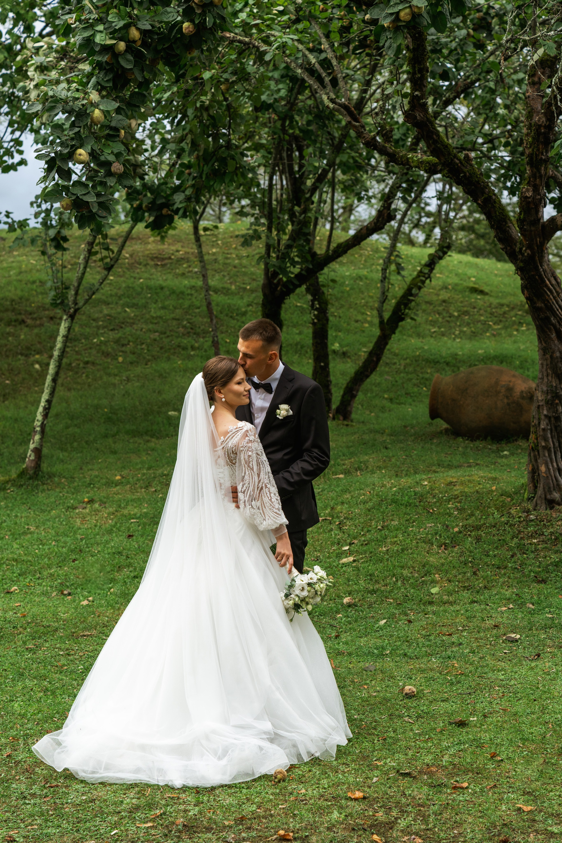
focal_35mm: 75
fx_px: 1756
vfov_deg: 27.0
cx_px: 281
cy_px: 422
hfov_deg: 18.2
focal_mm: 75
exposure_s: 1/200
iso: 400
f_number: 4.5
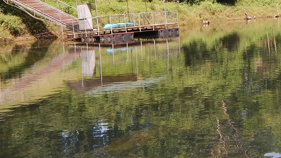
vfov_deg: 13.4
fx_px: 670
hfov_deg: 22.2
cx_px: 318
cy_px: 50
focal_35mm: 90
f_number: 3.2
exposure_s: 1/640
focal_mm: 5.6
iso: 125
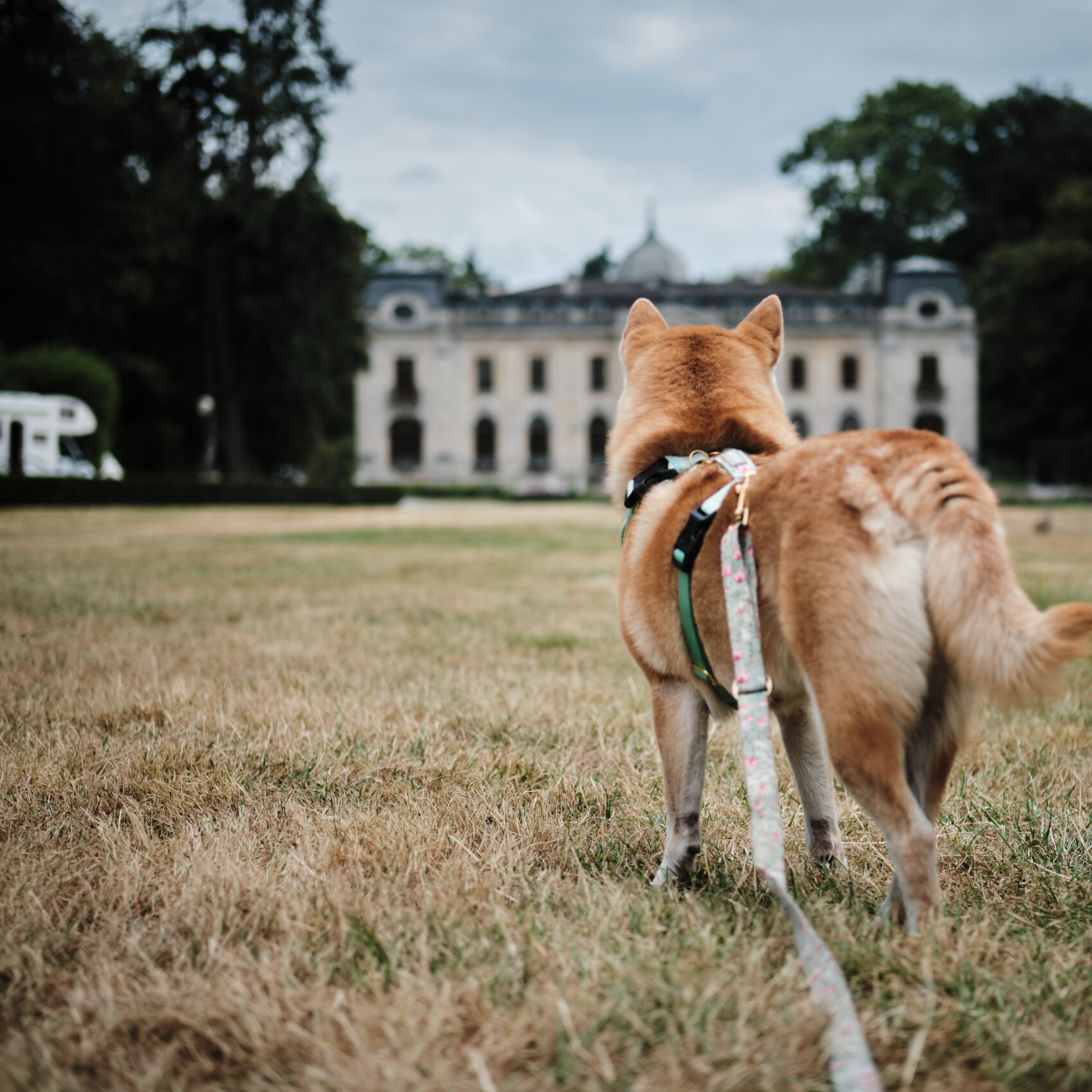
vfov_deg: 25.4
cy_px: 548
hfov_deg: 25.3
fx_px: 2427
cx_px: 695
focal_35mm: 68
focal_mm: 35
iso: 160
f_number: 2
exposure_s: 1/4000
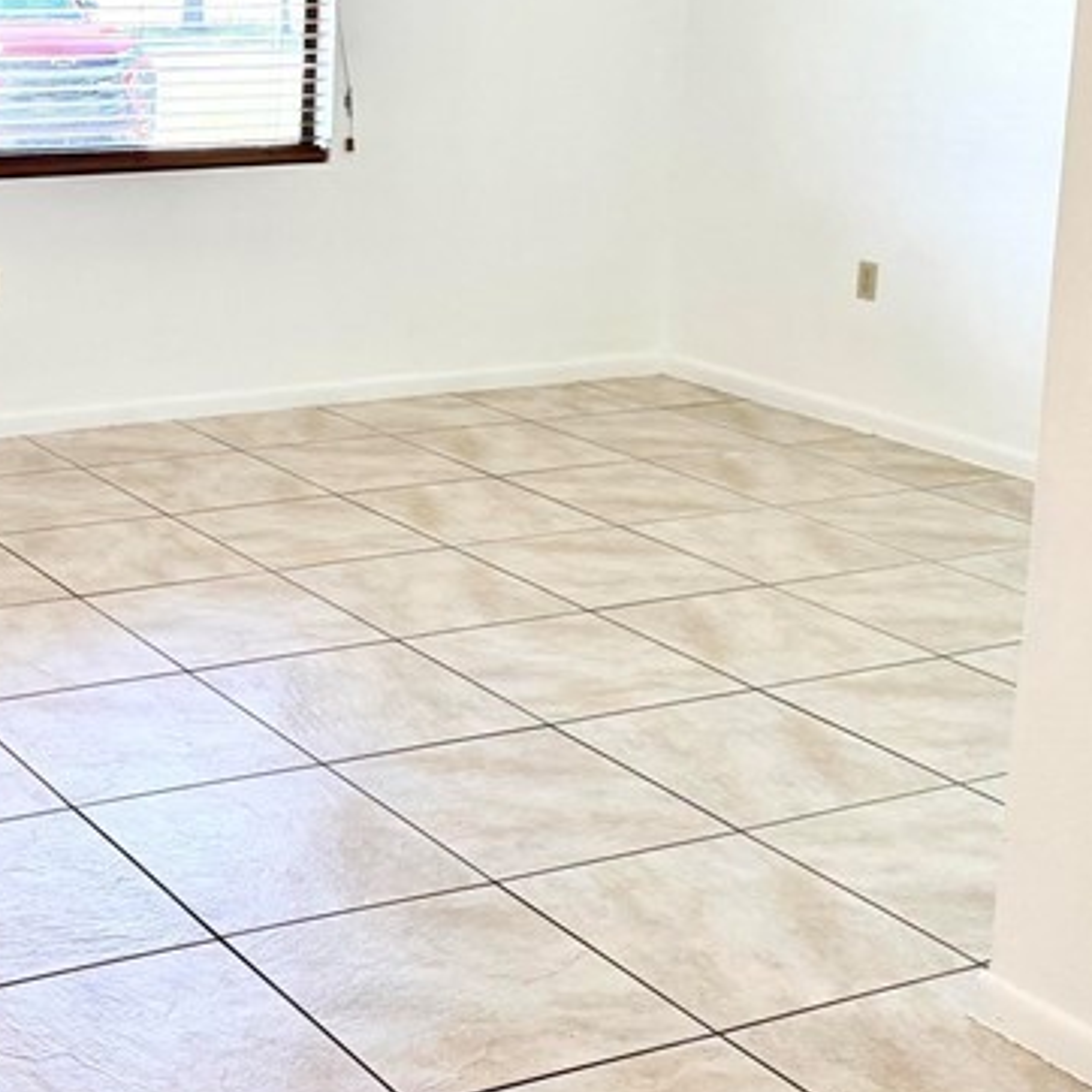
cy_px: 217
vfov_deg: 28.0
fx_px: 2141
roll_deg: -1.5
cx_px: 51
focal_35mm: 60
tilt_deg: -8.5
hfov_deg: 27.3
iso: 160
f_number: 1.78
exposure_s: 1/228
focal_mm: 6.76
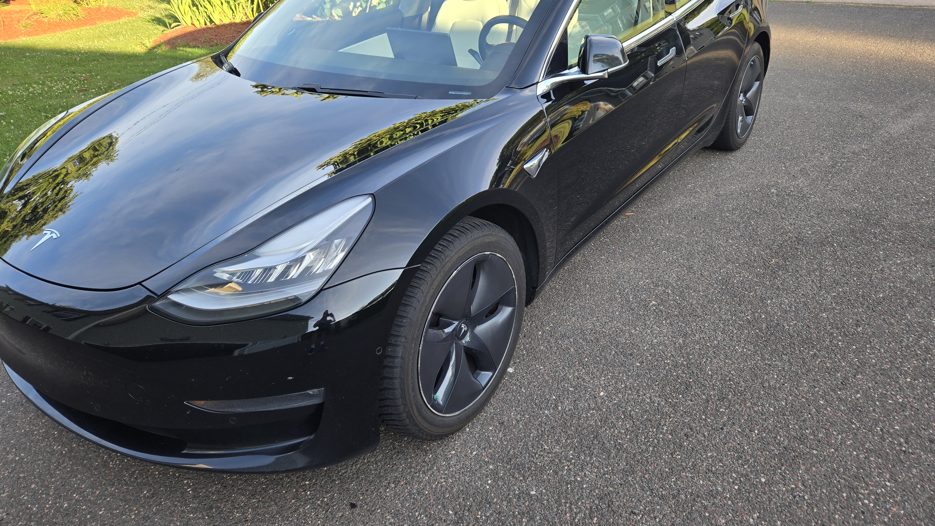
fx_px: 645
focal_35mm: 26
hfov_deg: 71.9
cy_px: 210
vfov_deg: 44.2
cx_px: 475
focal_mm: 5.4
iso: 25
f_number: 1.8
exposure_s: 1/199
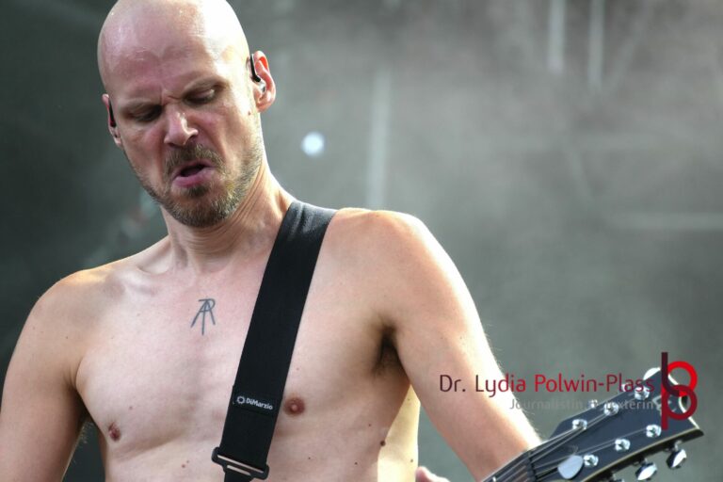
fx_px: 6717
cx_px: 362
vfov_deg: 4.1
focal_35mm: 334
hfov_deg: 6.2
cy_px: 241
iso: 640
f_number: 6.3
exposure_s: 1/400
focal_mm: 223
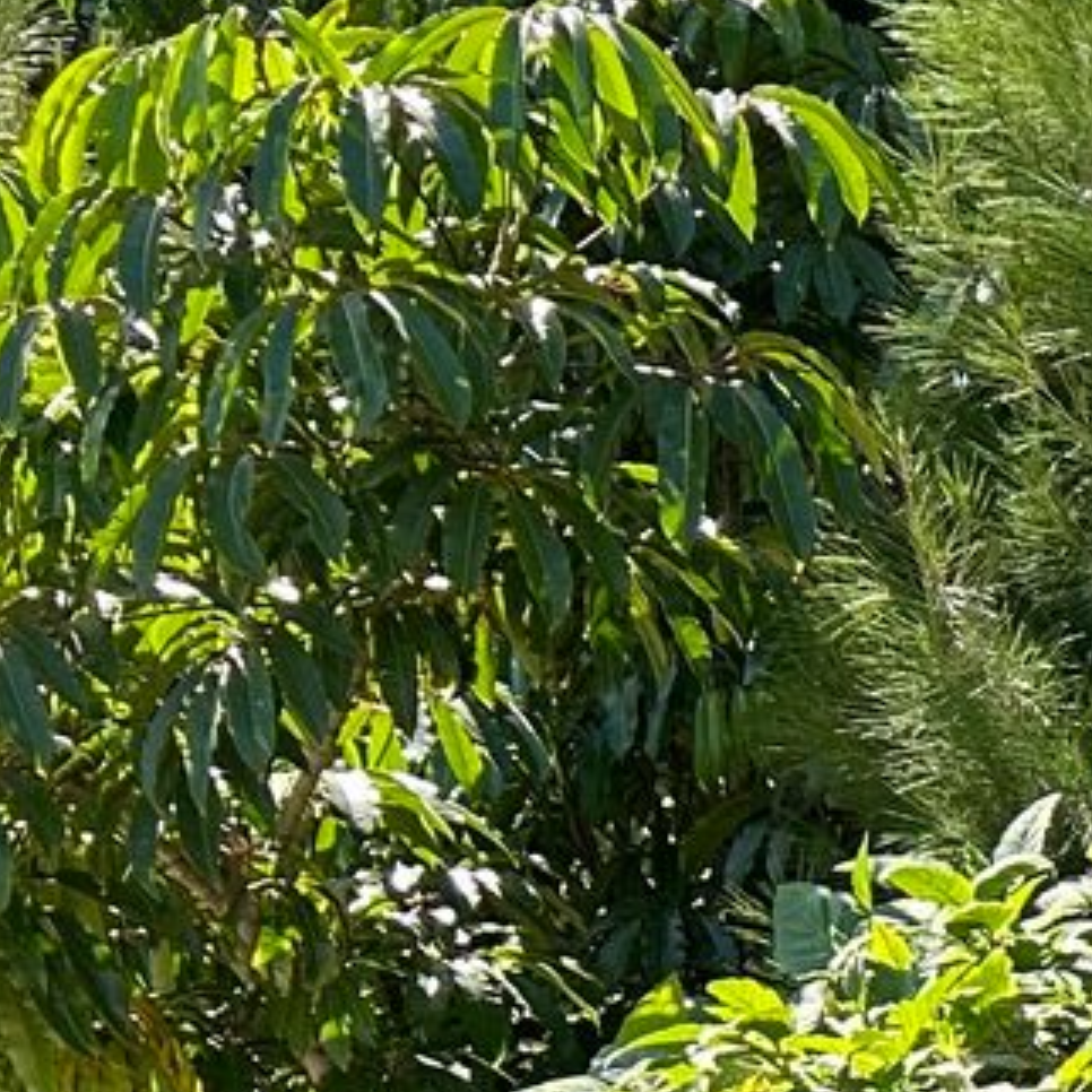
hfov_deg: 10.0
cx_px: 3137
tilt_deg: -4.9
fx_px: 4890
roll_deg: -1.9
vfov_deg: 11.4
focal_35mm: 137
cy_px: 2231
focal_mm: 5.7
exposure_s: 1/965
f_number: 1.5
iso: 50
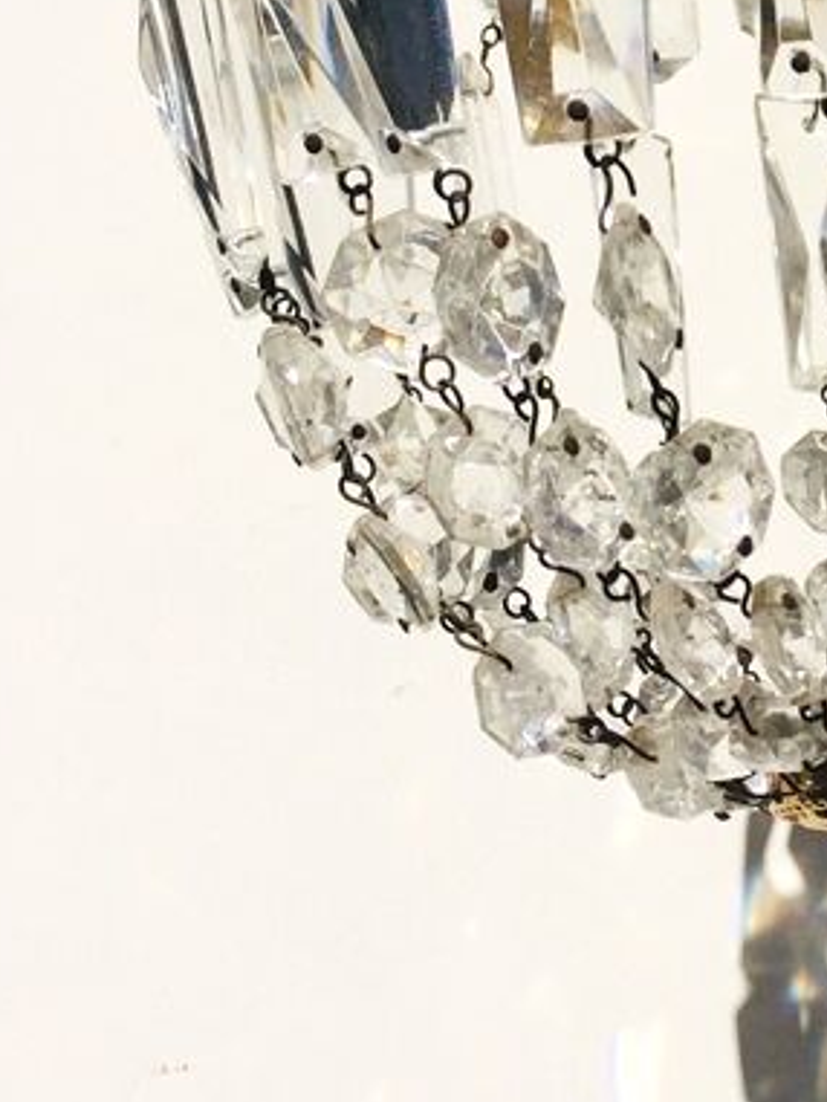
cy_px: -124
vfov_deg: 23.4
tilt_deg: +16.9
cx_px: 1076
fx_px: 2483
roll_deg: -0.9
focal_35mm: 78
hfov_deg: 17.7
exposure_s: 1/6849
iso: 40
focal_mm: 4.15
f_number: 2.2
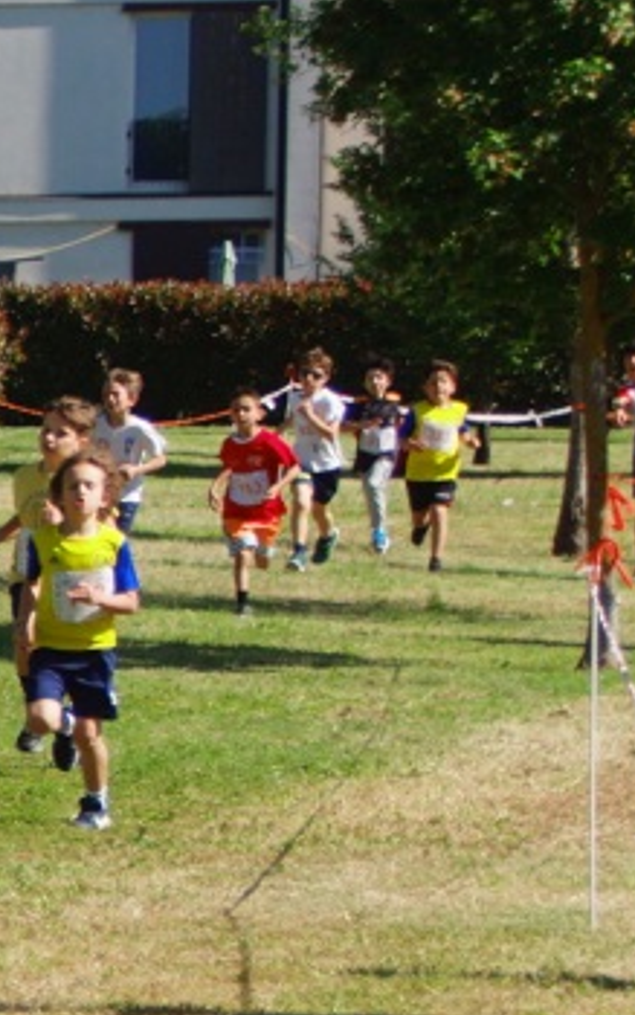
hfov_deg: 4.1
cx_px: -1084
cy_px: 890
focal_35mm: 314
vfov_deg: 6.7
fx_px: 8696
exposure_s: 1/640
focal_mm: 45
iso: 125
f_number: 4.5
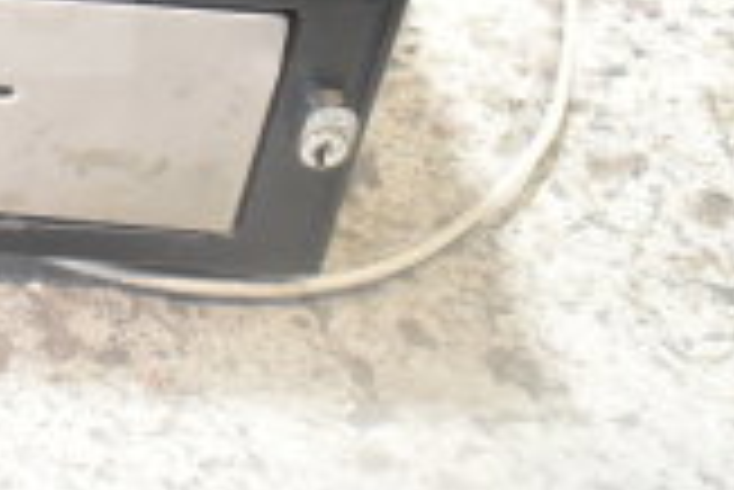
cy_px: -281
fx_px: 2061
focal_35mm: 101
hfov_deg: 18.0
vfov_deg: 12.8
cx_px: -374
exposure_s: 1/30
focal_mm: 18
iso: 1000
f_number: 3.5
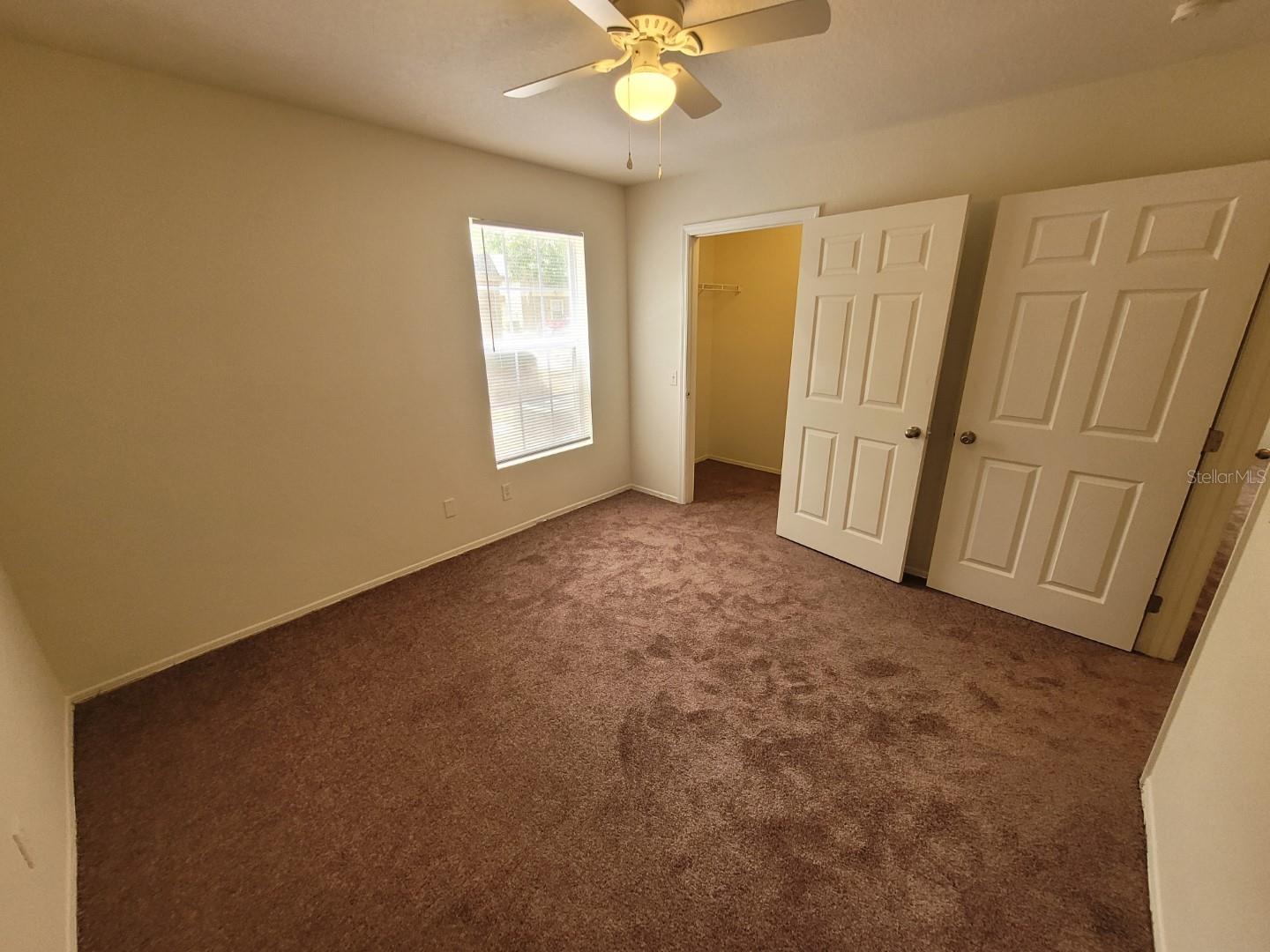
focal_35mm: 13
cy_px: 476
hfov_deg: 106.2
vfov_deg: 89.9
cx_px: 635
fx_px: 477
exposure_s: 1/60
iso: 125
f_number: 2.2
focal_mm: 1.74
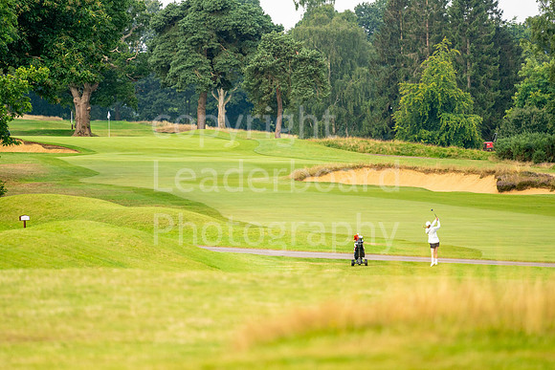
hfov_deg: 6.7
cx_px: 278
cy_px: 185
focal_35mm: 308
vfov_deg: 4.5
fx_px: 4746
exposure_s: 1/1250
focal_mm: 300
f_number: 4
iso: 640
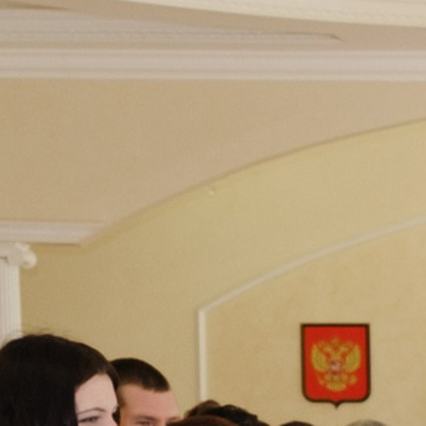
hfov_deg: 8.3
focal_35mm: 199
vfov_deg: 8.0
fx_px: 2771
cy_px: 1079
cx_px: 875
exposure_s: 1/160
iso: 400
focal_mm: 18
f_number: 3.2
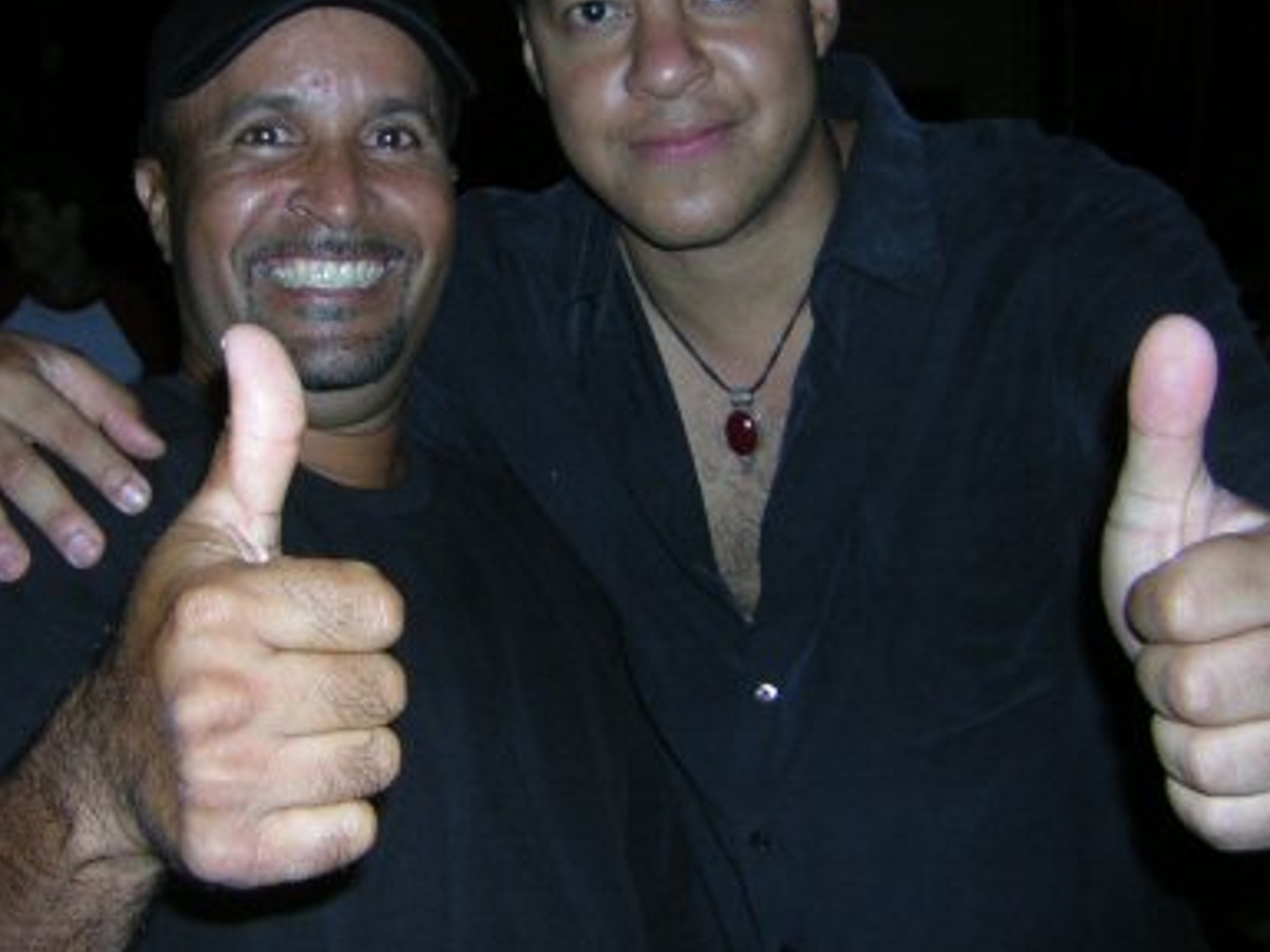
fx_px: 1761
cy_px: 436
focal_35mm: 48
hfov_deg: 39.6
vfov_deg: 30.3
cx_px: 549
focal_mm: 4.7
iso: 66
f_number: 5.2
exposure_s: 1/60.1
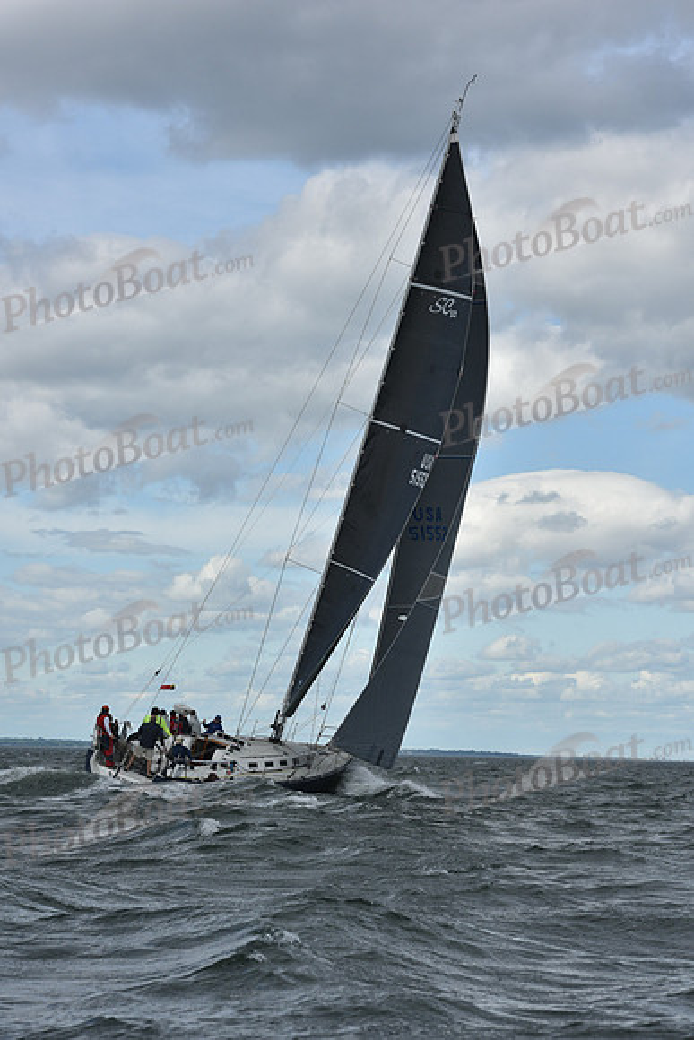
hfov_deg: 13.7
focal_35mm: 100
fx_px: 2890
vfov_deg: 20.4
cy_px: 520
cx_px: 347
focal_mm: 100
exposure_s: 1/1000
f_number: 8
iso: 320
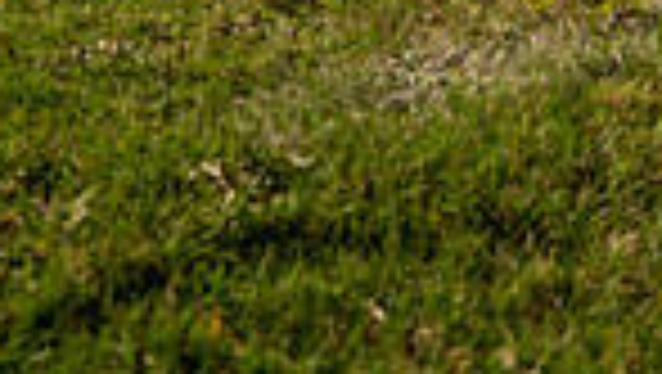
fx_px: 1353
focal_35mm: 77
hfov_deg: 27.4
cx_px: 432
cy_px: -532
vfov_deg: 12.3
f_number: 7.1
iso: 200
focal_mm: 24
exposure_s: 1/640
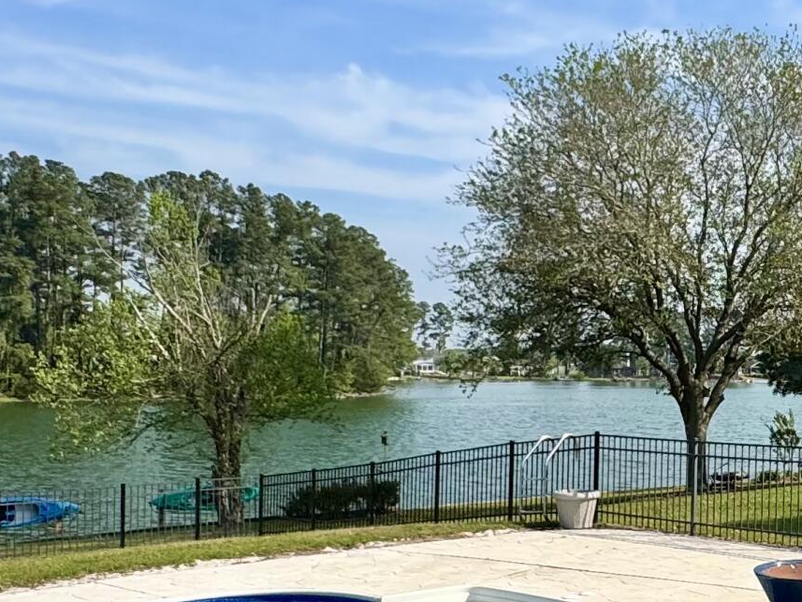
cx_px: 795
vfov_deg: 29.6
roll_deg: -3.4
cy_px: 367
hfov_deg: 35.3
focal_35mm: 49
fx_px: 1135
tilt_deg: +0.4
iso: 50
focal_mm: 2.22
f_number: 2.2
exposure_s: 1/2342
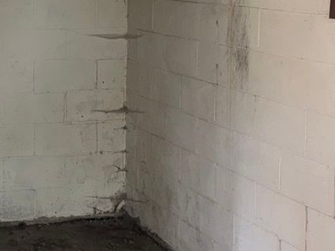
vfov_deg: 16.1
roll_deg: +0.2
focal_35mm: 91
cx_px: 3
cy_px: 57
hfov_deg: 20.8
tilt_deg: -5.9
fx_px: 881
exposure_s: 1/6
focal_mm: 6.76
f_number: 1.78
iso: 160
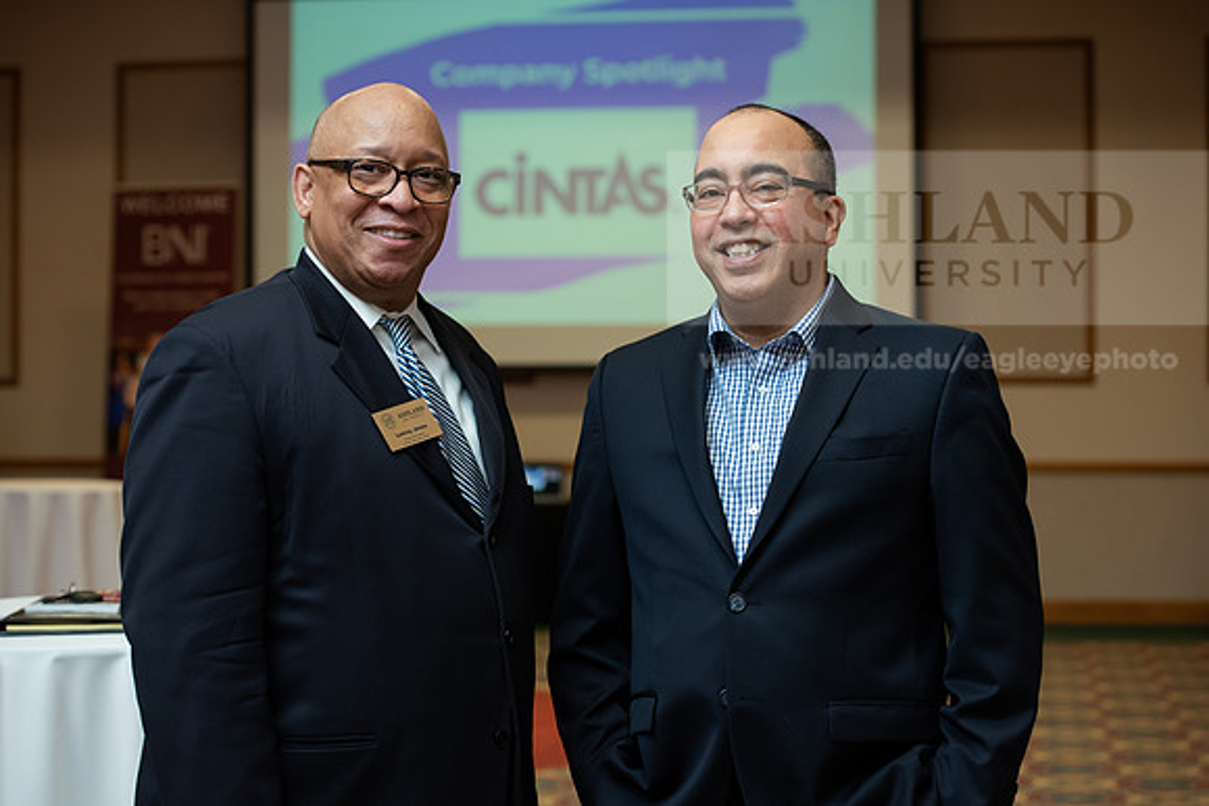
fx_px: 2351
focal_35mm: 70
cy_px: 403
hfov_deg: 28.8
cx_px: 604
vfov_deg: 19.5
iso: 1600
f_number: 5
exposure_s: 1/200
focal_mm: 70
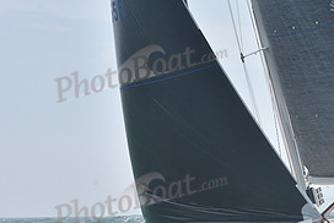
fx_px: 1384
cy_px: 117
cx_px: 292
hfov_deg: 13.7
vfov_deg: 9.2
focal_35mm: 149
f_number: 10
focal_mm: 70
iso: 320
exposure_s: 1/800
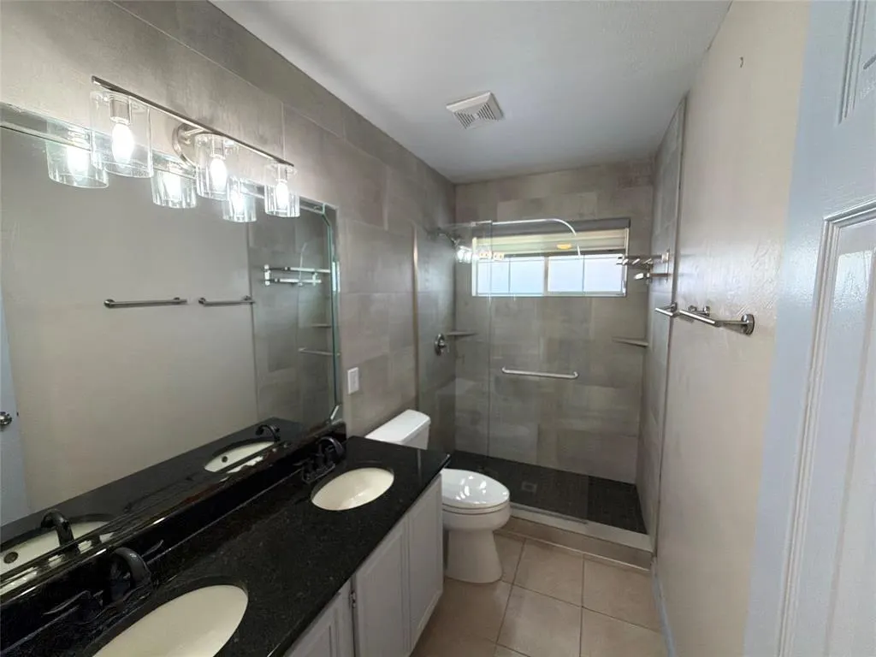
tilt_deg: -8.2
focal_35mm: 14
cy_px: 328
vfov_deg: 85.7
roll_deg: +1.4
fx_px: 354
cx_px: 438
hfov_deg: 102.1
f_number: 2.2
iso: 200
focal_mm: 2.22
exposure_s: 1/60
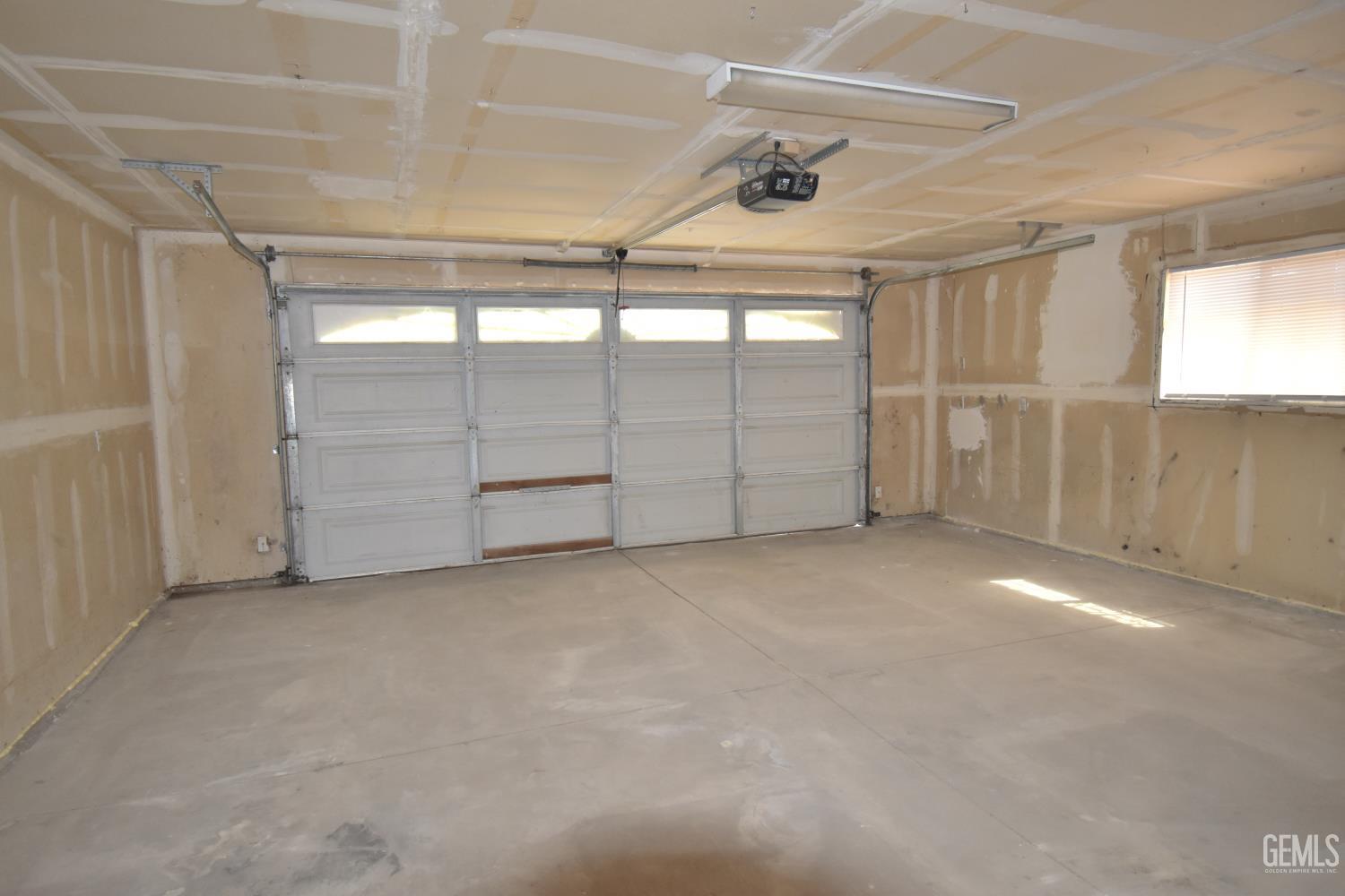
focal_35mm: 20
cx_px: 672
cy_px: 448
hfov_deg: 85.4
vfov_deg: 63.2
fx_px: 728
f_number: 5
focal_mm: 13
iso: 800
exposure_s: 1/30
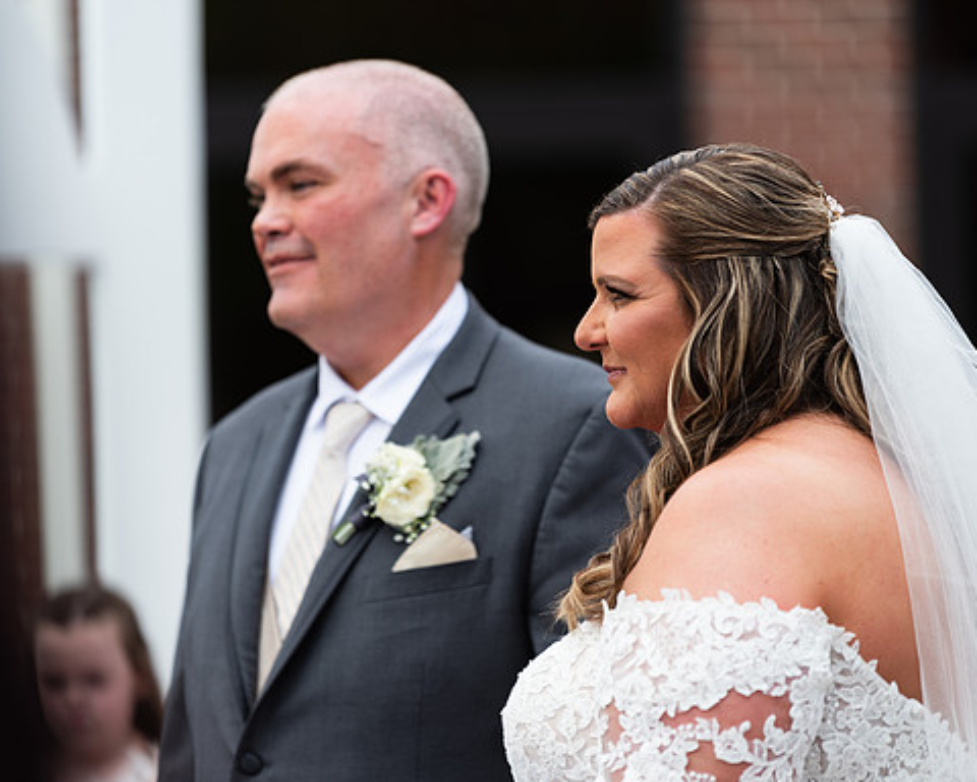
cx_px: 460
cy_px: 392
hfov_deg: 8.5
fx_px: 6564
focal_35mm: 227
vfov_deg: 6.8
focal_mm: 200
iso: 64
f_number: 2.8
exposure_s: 1/640
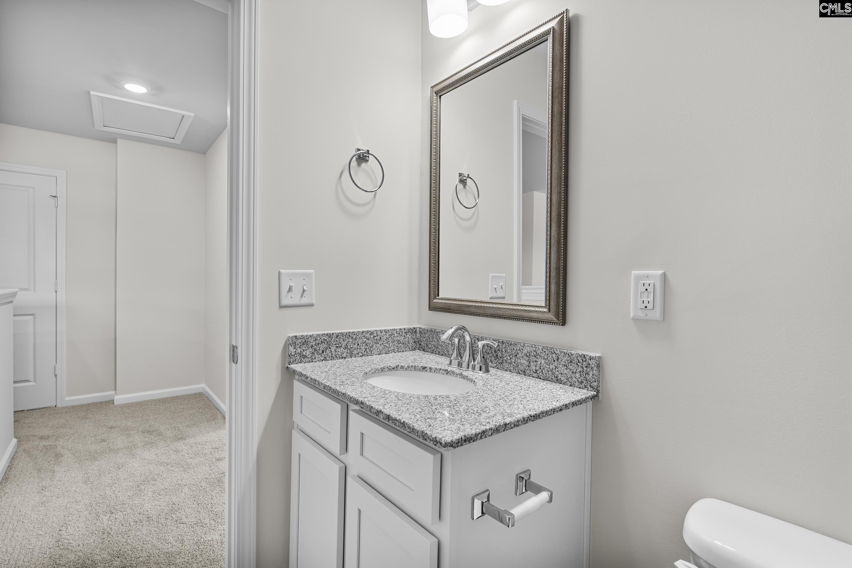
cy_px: 284
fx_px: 390
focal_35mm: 16
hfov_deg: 95.0
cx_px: 426
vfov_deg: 72.1
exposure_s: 1/3
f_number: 6.3
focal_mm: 11
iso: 200
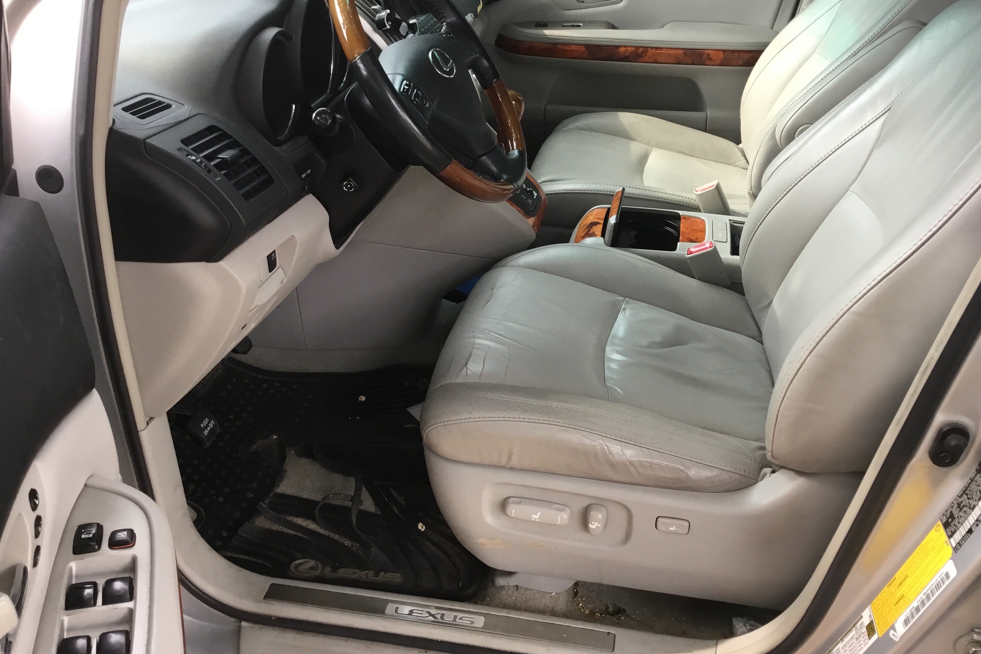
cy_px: 302
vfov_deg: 39.9
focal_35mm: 33
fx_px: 899
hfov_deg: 57.2
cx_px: 489
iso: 25
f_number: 2.4
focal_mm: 3.3
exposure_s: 1/40
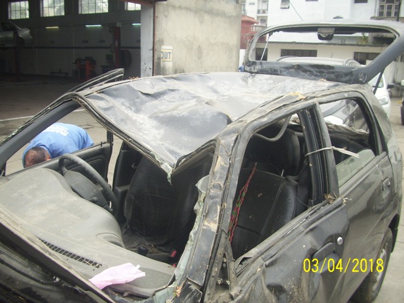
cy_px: 152
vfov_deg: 41.8
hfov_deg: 54.0
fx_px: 397
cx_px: 202
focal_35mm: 34
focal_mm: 5.7
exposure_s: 1/250
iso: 80
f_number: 2.9
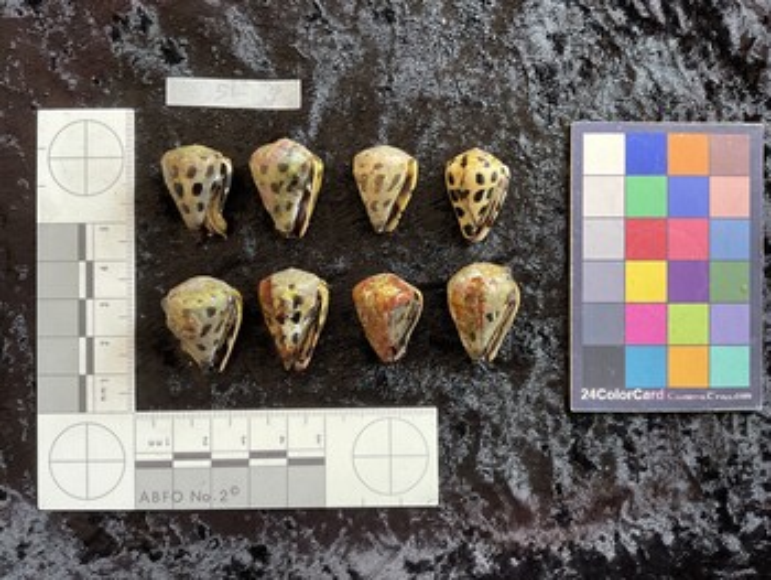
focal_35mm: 29
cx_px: 386
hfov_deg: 61.6
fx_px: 646
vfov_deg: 48.3
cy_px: 290
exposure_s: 1/60
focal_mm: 3
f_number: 1.8
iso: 50
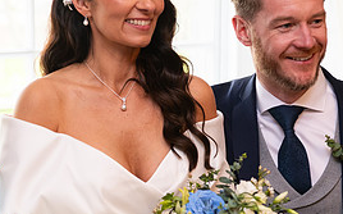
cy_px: 133
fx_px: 990
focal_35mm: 106
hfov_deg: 19.6
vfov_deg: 12.3
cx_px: 120
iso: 500
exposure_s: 1/160
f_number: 3.5
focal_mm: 48
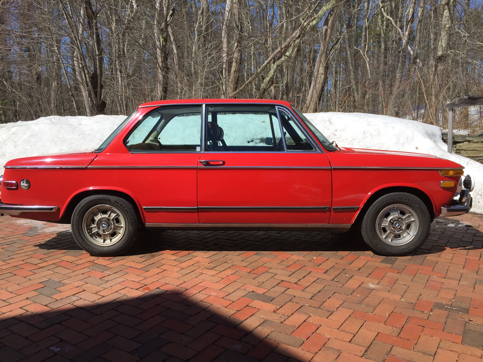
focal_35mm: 29
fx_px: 405
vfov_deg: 48.2
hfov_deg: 61.7
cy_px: 181
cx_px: 242
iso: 32
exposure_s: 1/2475
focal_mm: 4.15
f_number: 2.2
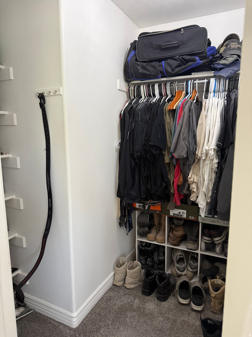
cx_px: 126
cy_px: 168
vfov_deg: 71.6
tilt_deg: -10.8
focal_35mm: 24
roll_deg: +0.2
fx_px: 233
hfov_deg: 56.8
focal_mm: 6.76
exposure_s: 1/101
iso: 200
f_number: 1.78
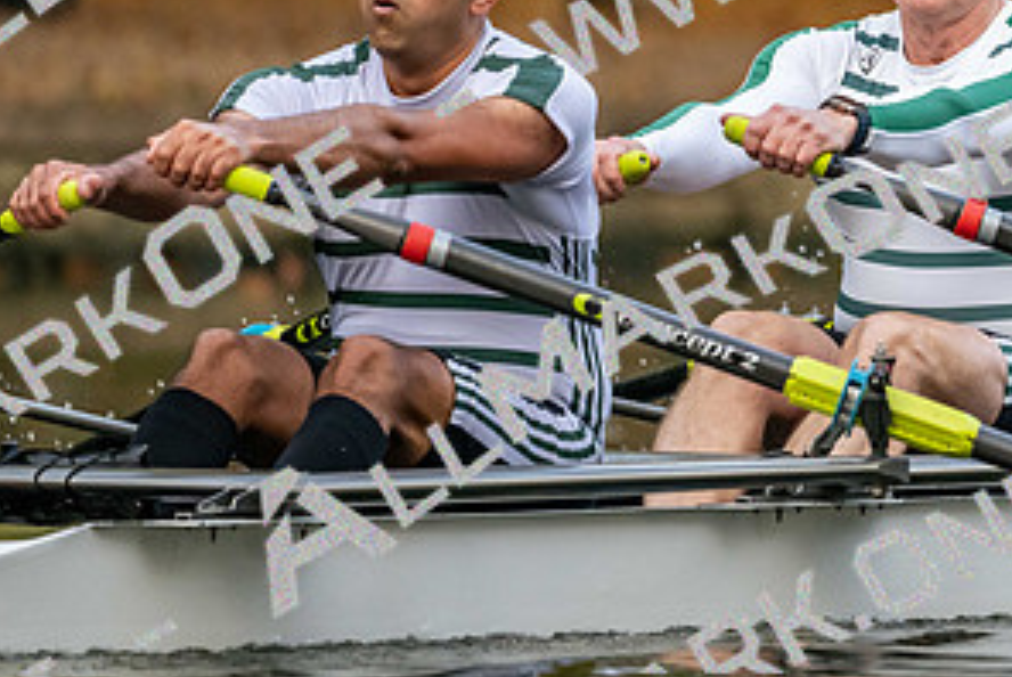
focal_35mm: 783
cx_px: 954
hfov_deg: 2.6
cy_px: 87
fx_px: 22032
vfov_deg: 1.8
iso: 3200
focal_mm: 400
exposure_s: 1/2500
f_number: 4.5
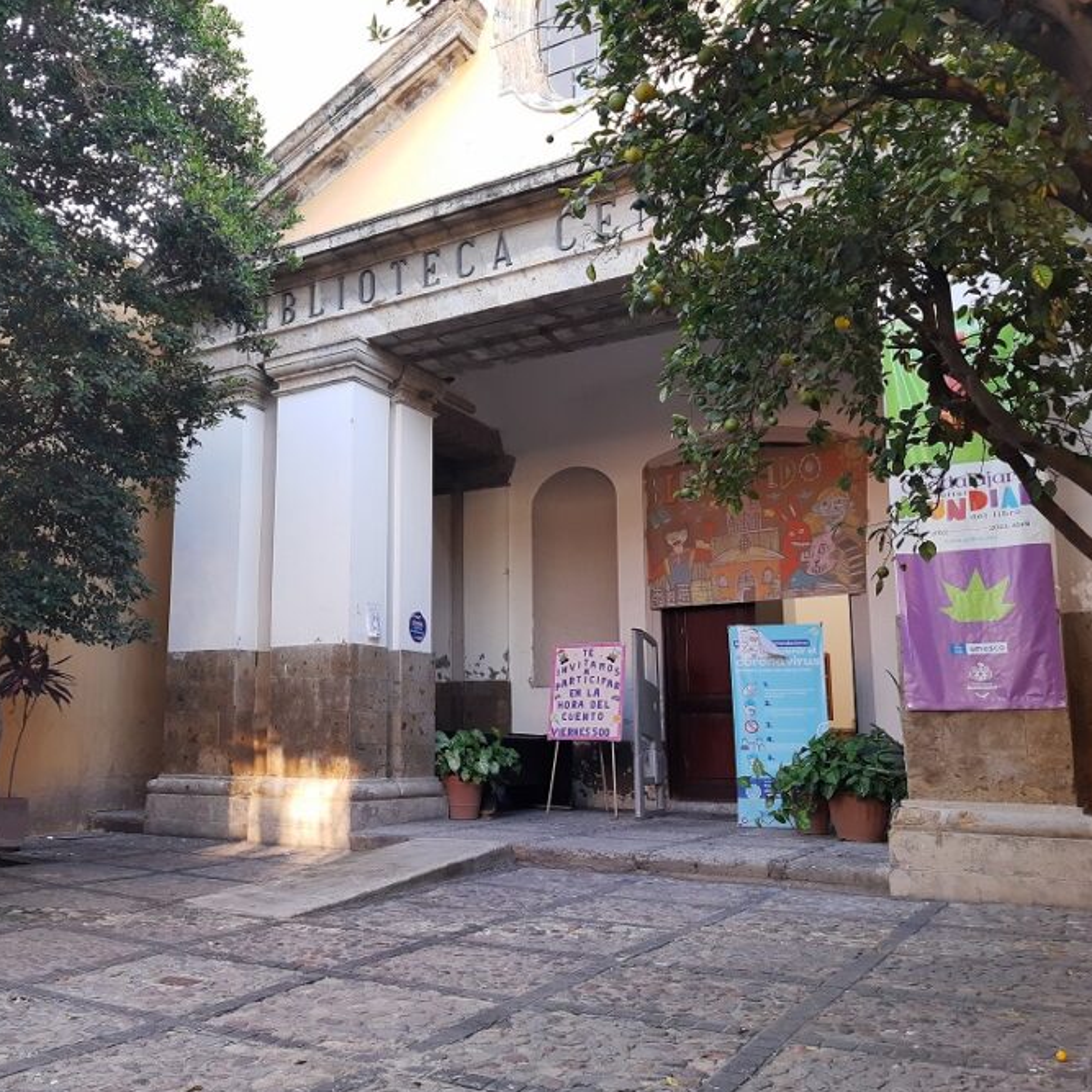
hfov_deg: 51.5
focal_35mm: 31
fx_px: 1106
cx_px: 362
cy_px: 551
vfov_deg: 52.5
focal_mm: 4.75
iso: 55
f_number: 1.7
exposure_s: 1/100
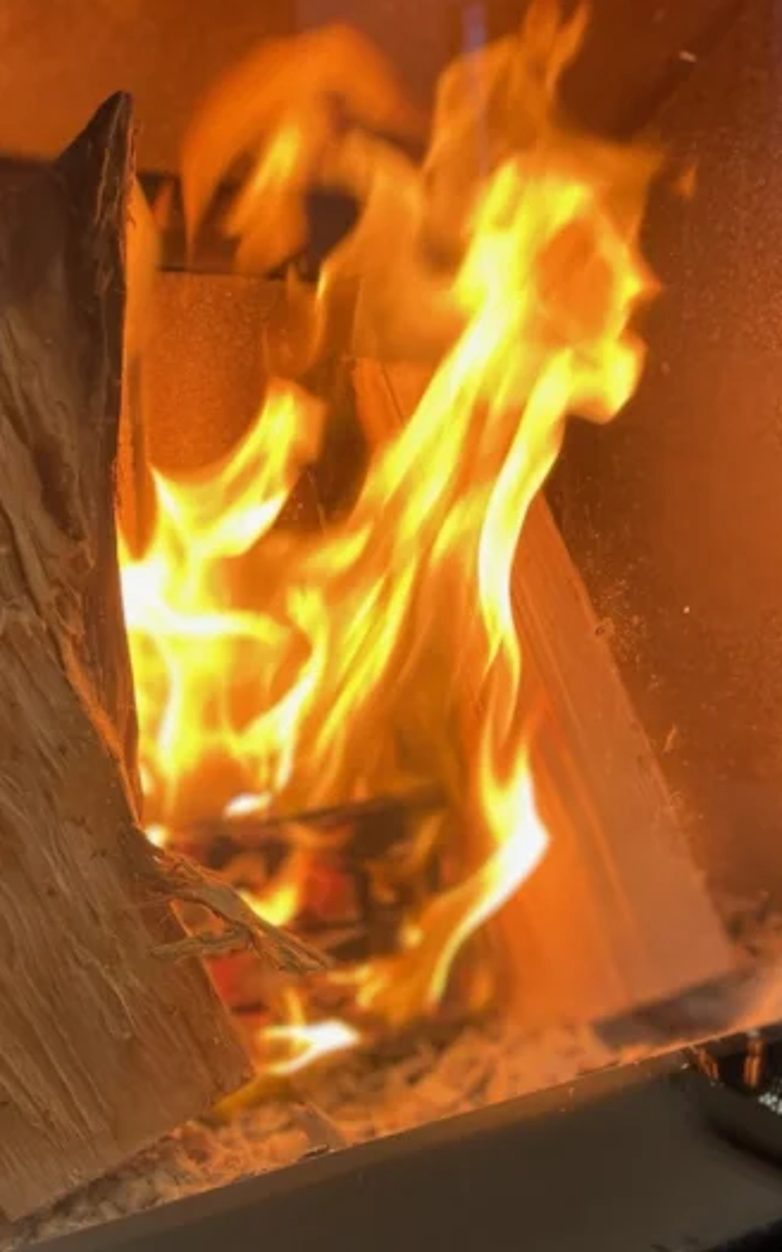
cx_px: 250
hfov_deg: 30.3
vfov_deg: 46.8
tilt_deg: -8.9
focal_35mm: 42
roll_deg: +1.9
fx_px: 1433
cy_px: 777
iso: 80
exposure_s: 1/100
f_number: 1.6
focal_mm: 4.2
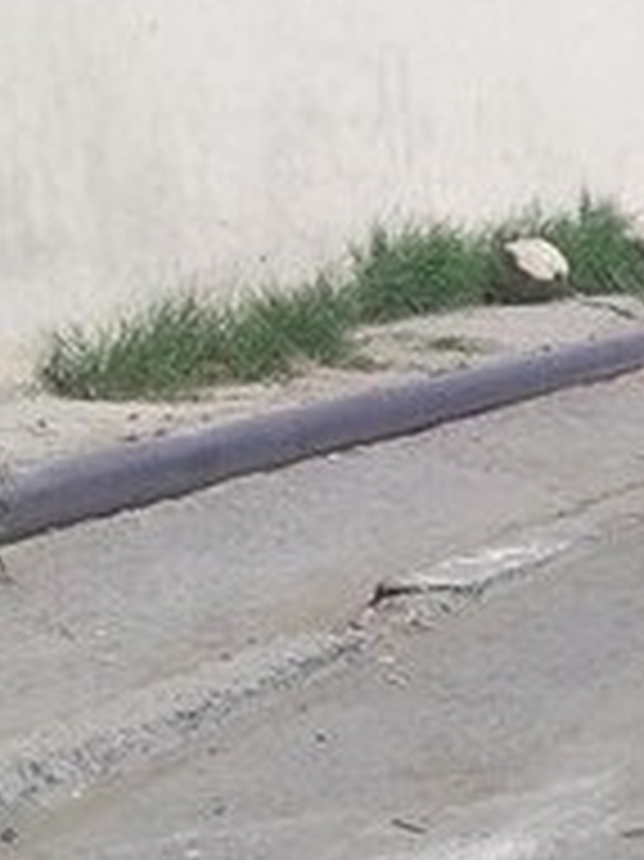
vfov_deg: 18.4
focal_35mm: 107
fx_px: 2657
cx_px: 1288
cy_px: 362
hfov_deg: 12.2
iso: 40
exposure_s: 1/1849
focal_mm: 3.3
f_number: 2.2
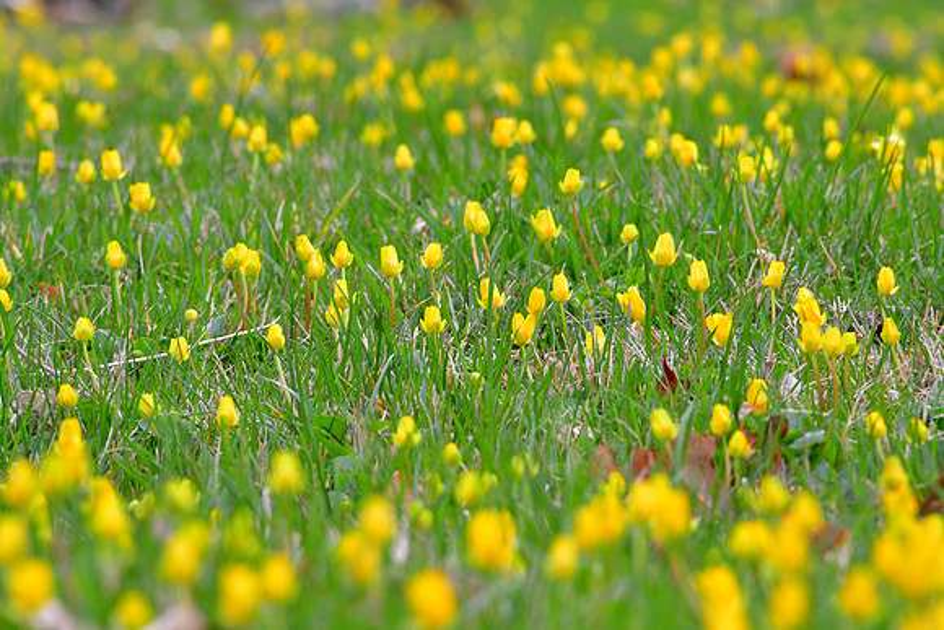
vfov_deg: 3.1
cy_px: 315
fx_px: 11802
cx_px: 472
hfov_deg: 4.6
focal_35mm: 450
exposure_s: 1/100
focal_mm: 300
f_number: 16
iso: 720
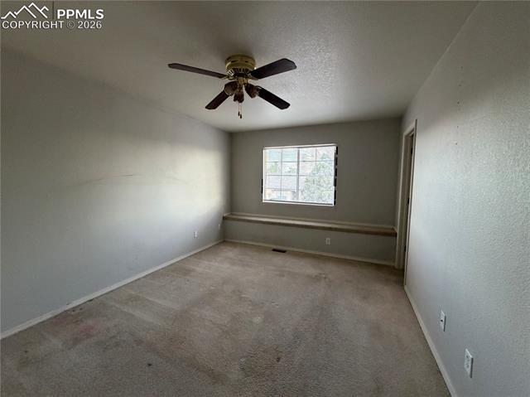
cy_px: 198
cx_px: 265
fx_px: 214
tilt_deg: -5.5
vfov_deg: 85.6
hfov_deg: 102.1
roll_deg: +0.5
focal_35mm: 14
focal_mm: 2.22
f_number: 2.2
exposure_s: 1/101
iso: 320
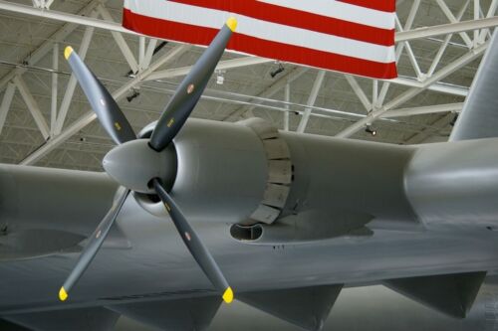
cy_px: 166
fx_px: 1514
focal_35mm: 110
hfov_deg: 18.7
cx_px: 249
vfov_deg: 12.5
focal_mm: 73
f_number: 4.5
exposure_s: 1/45
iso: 200
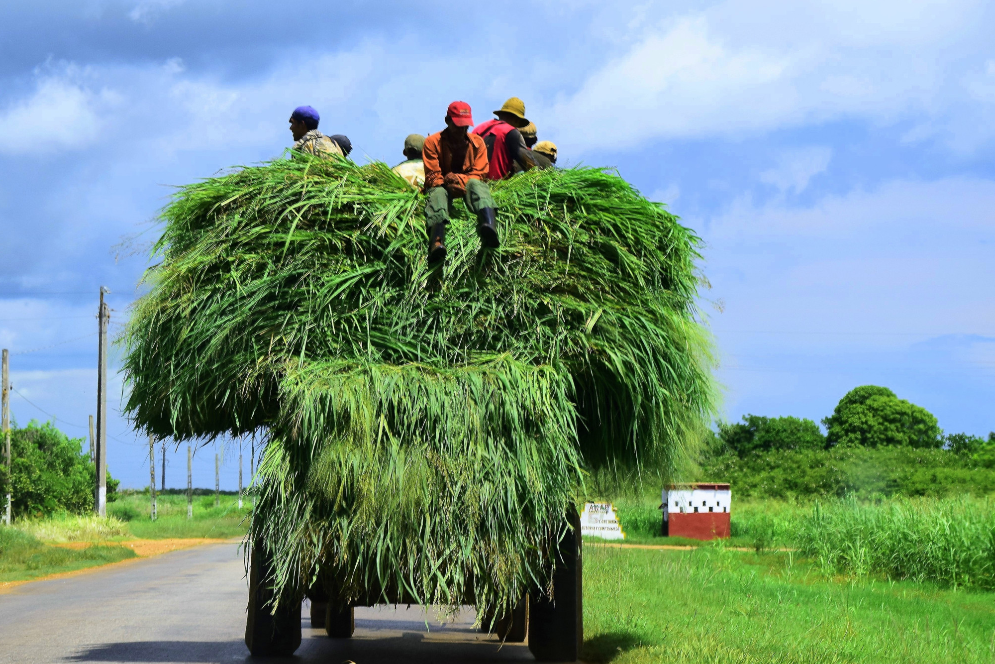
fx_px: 4284
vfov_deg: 8.9
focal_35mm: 155
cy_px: 293
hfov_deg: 13.2
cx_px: 483
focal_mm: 70
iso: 200
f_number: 8
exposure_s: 1/200
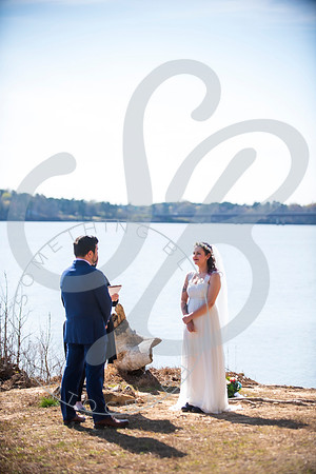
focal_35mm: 98
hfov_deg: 14.0
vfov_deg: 20.8
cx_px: 158
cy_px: 237
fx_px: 1290
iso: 100
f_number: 2.8
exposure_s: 1/1000
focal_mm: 98
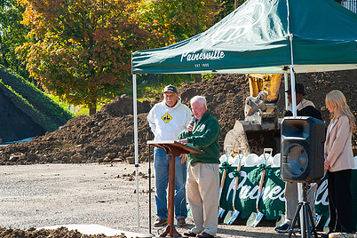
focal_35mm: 101
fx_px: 1002
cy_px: 137
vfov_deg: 13.5
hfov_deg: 20.2
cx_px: 201
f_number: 13
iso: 400
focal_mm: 70
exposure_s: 1/200
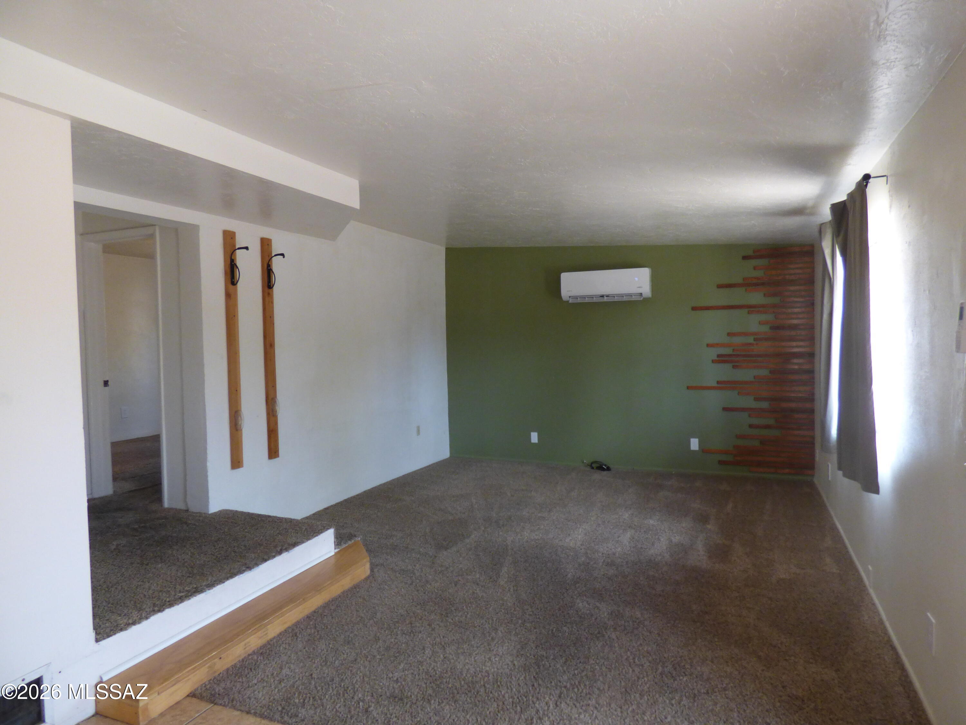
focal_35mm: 20
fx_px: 558
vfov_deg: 66.0
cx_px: 483
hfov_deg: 81.7
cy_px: 362
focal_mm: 3.58
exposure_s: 1/60
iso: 320
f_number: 2.8
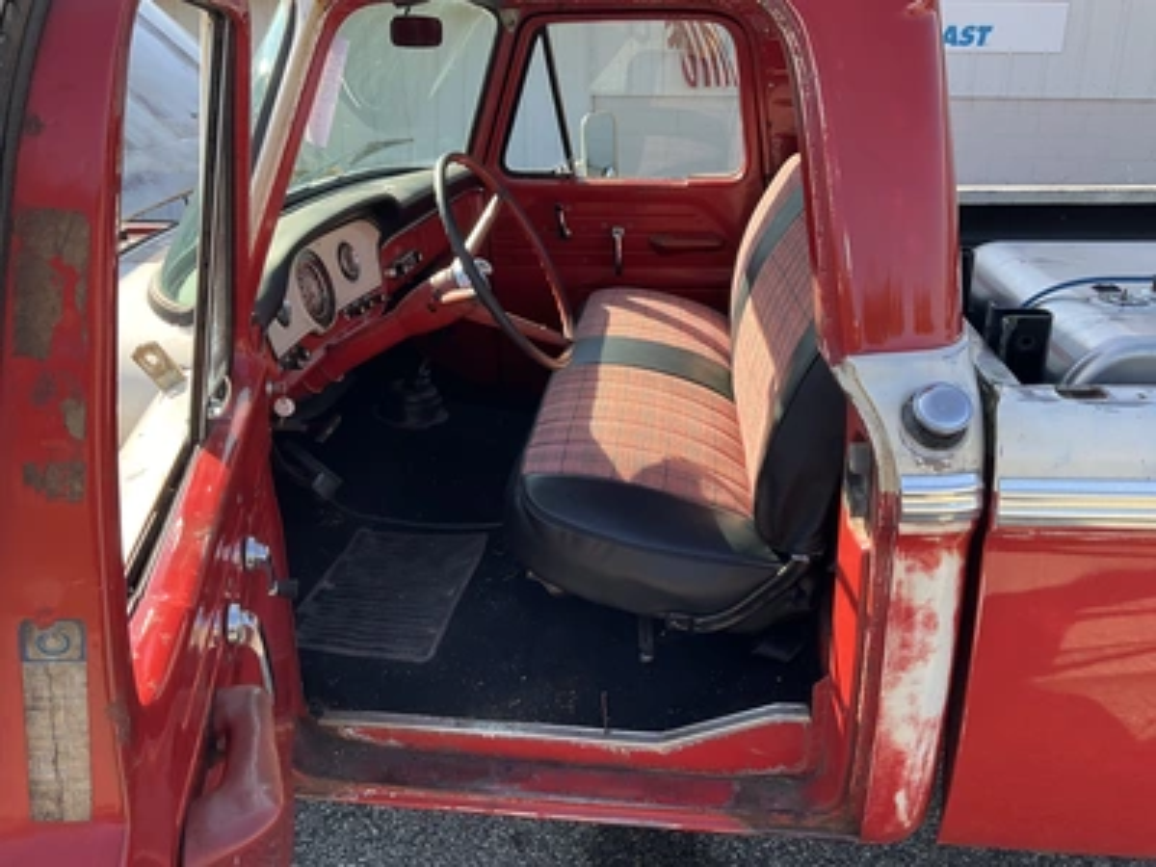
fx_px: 968
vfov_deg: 48.2
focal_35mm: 29
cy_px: 434
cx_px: 578
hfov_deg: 61.7
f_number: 1.8
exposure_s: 1/280
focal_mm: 3
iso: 25
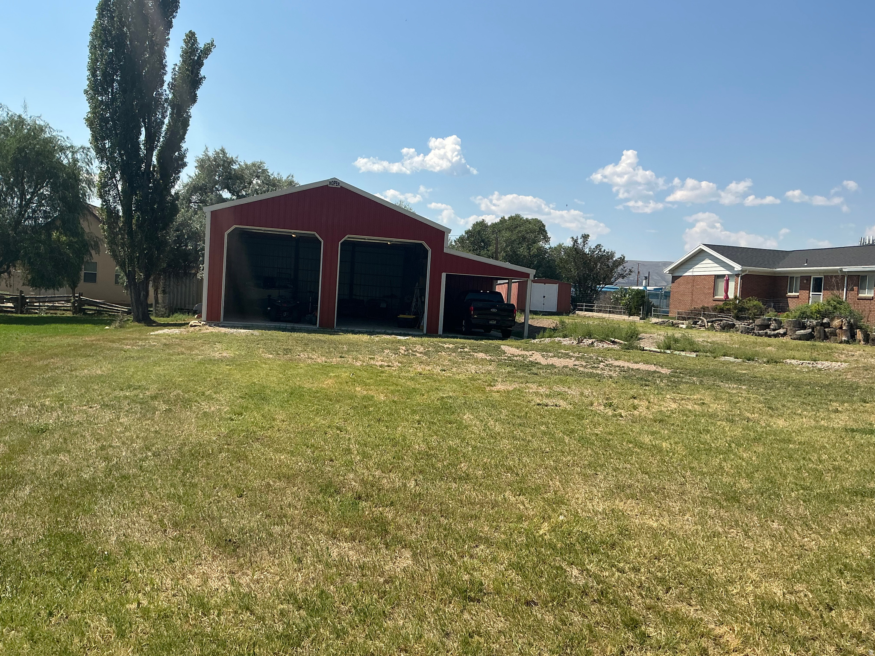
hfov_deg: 63.4
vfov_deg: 49.7
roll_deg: -2.6
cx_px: 438
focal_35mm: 28
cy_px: 328
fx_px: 708
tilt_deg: -1.5
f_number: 1.8
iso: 25
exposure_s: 1/2427
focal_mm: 3
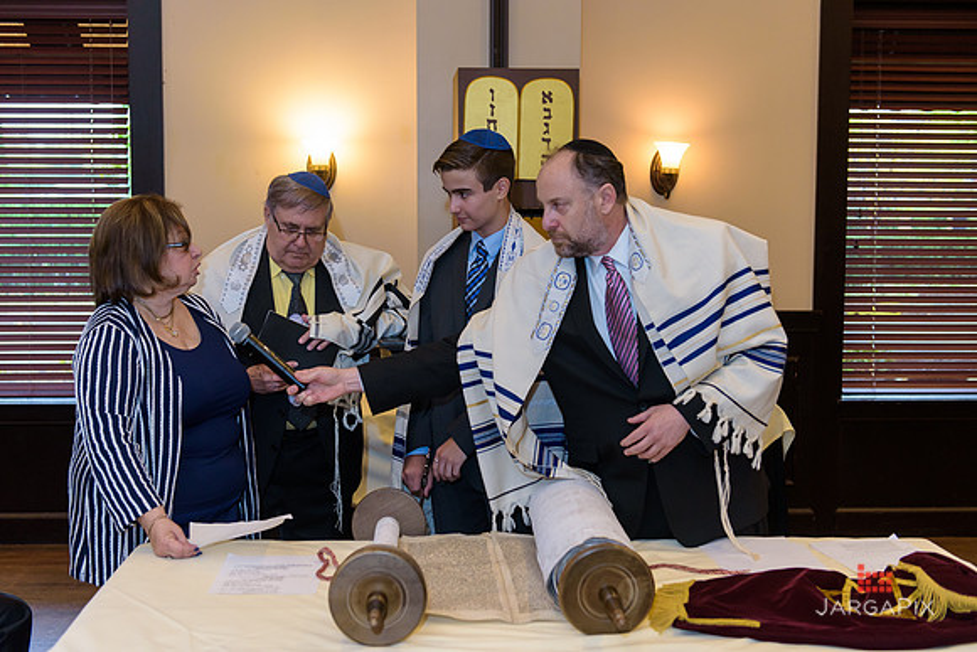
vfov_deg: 28.1
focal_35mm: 48
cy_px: 326
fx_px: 1303
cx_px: 488
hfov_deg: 41.1
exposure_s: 1/125
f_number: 3.2
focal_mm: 48
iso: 1250
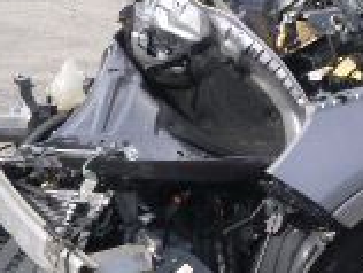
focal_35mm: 101
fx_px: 1061
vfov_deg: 14.5
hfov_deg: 18.6
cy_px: 16
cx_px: 414
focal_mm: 4.5
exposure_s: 1/500
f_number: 3.9
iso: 100
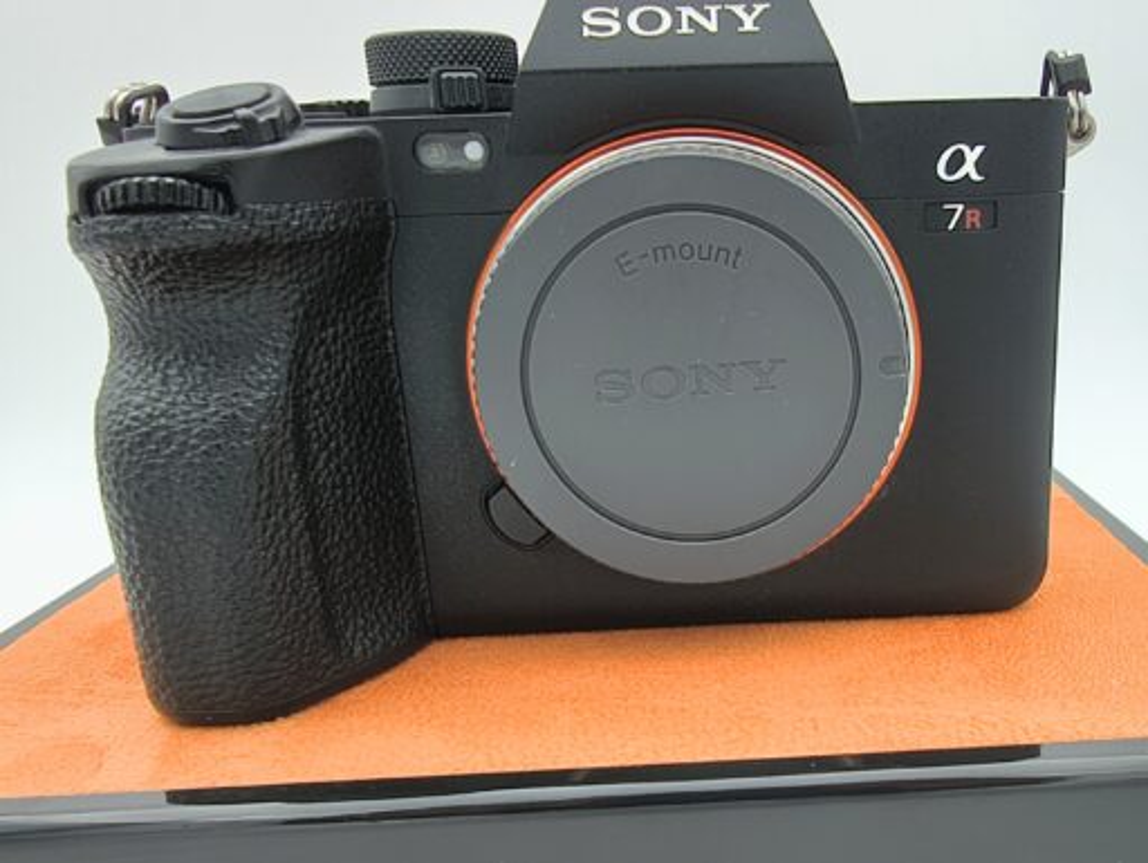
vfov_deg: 56.9
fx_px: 797
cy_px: 432
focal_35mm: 24
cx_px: 574
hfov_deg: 71.5
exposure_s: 1/50
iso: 128
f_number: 2
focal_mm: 1.83
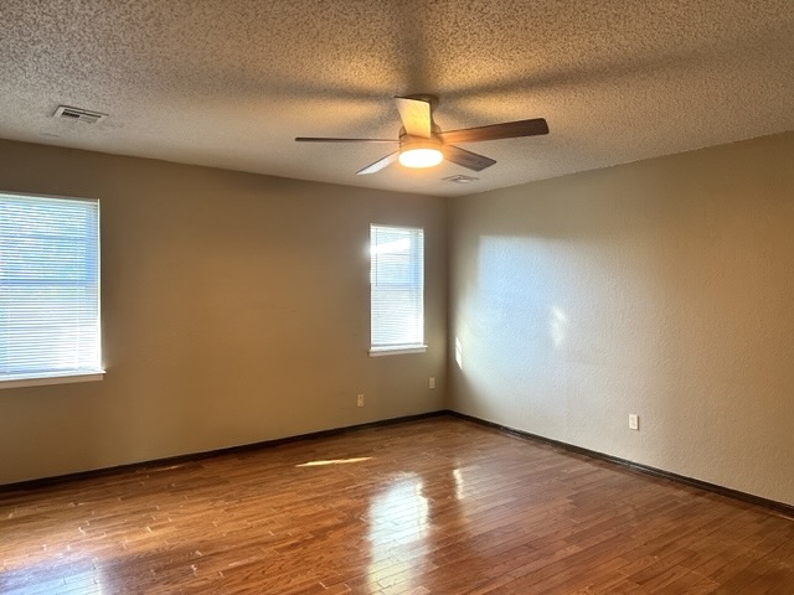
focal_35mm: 24
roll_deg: -1.2
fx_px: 550
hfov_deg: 71.6
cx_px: 397
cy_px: 298
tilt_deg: +0.0
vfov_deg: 56.8
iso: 250
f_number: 1.78
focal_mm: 6.86
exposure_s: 1/60
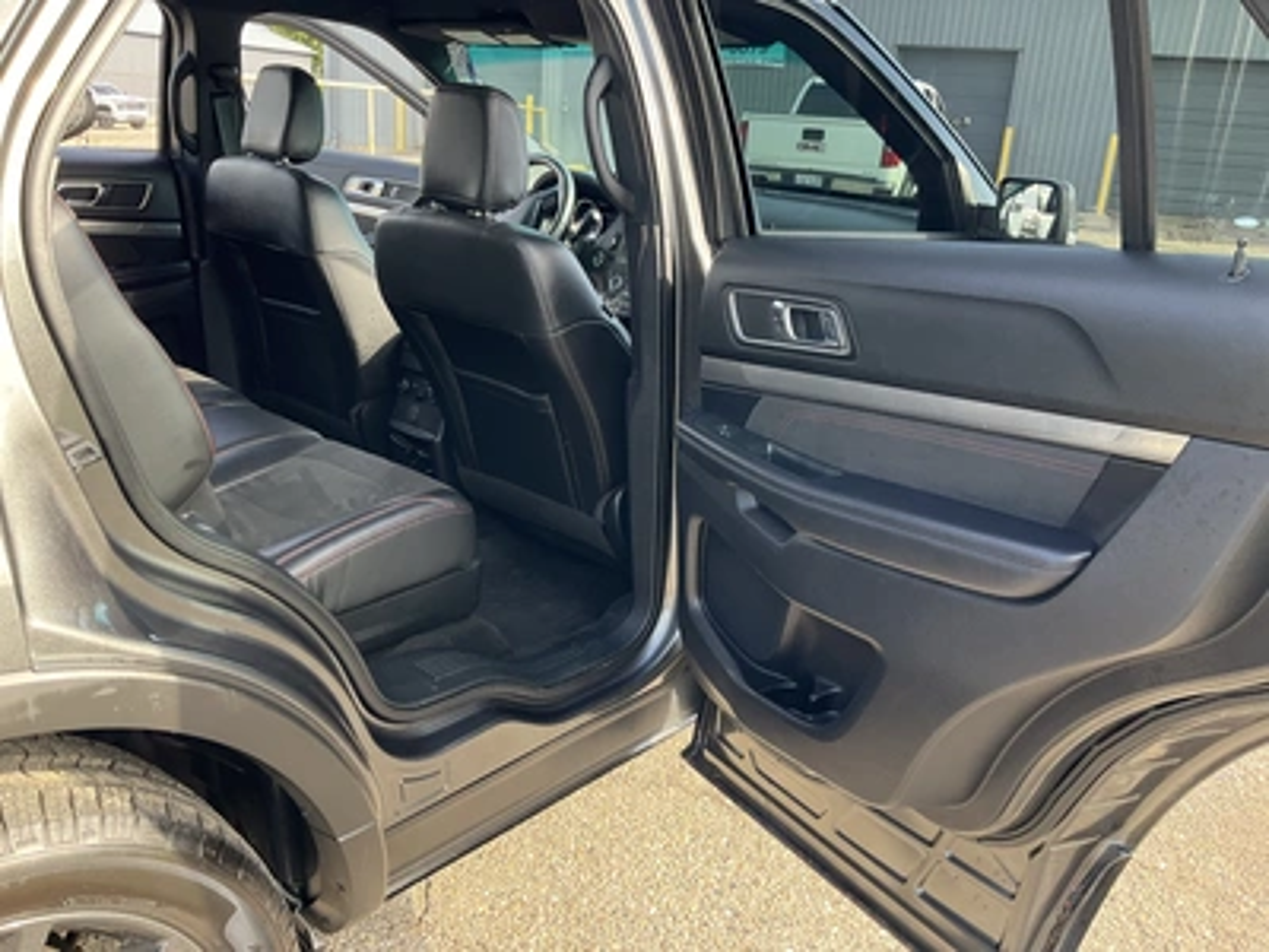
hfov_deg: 61.7
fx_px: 1063
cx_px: 634
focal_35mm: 29
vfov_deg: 48.2
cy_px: 476
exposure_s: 1/122
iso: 40
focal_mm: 3
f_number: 1.8
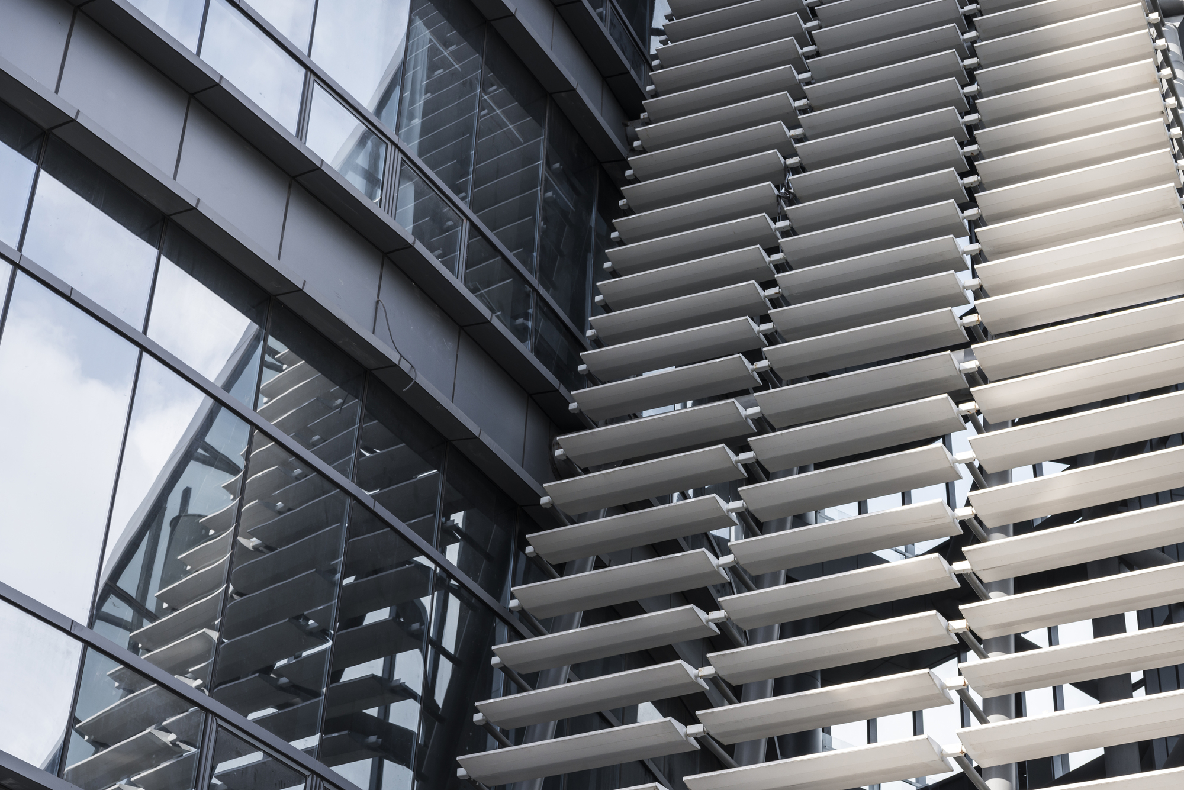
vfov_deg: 19.5
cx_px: 592
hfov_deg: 28.8
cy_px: 395
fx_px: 2303
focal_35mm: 70
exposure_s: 1/100
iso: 200
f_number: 11
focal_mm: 70
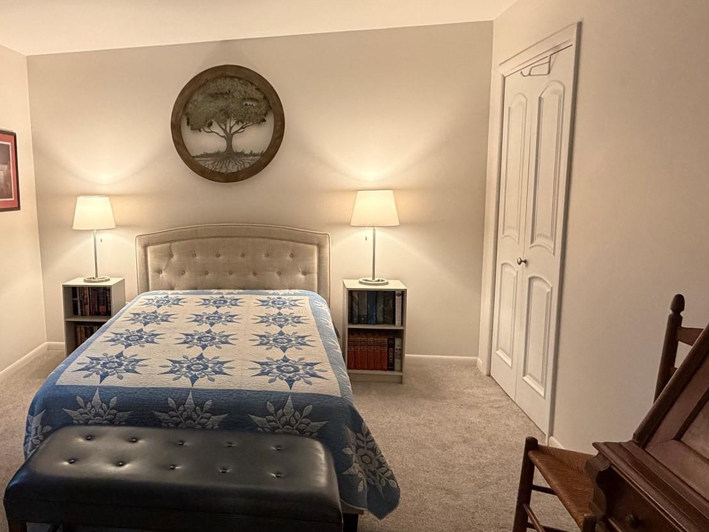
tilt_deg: -8.6
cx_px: 204
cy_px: 250
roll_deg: +1.8
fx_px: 532
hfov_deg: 64.5
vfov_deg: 53.0
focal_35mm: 26
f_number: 2.2
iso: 400
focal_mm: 2.22
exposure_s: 1/60
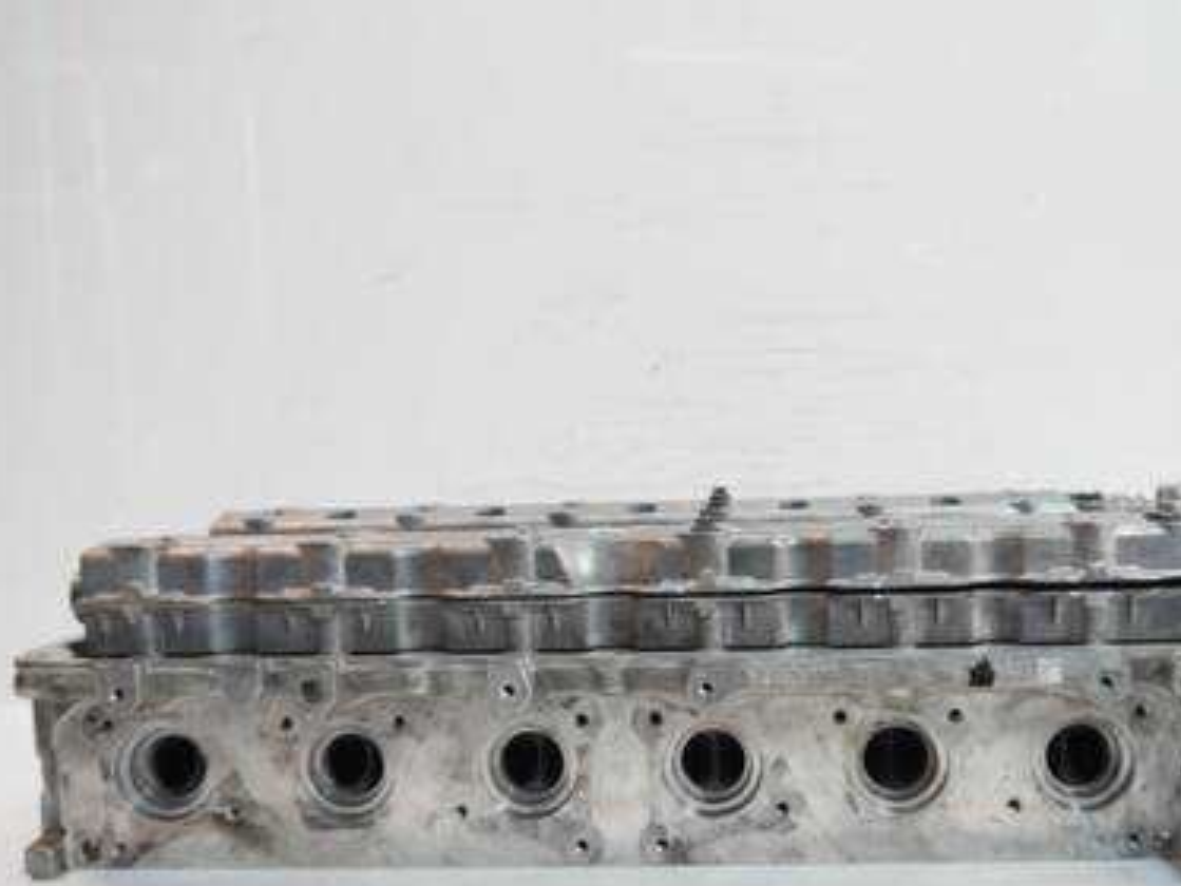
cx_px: 741
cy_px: 560
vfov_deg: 39.4
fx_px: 1229
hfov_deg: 50.8
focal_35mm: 36
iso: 200
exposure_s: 1/60
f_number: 3.5
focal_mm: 14
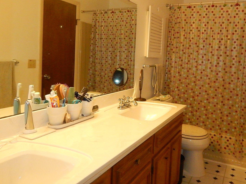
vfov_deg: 46.5
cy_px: 72
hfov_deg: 59.7
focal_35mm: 30
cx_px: 142
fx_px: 213
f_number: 3
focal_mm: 4
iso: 800
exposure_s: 1/200
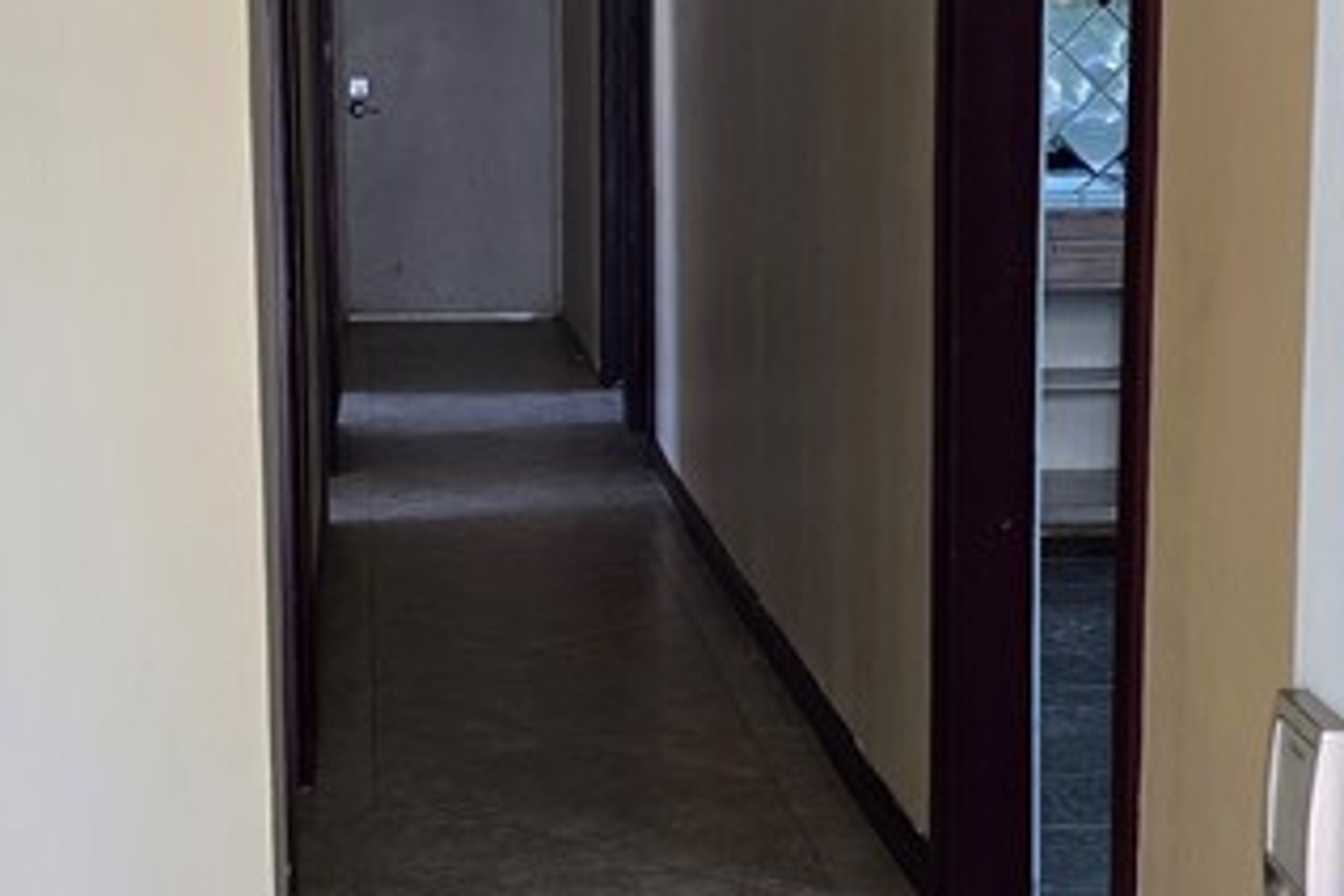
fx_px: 2874
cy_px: 456
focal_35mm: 77
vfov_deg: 17.7
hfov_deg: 26.3
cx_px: 533
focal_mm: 6.3
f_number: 1.7
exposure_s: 1/180
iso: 160
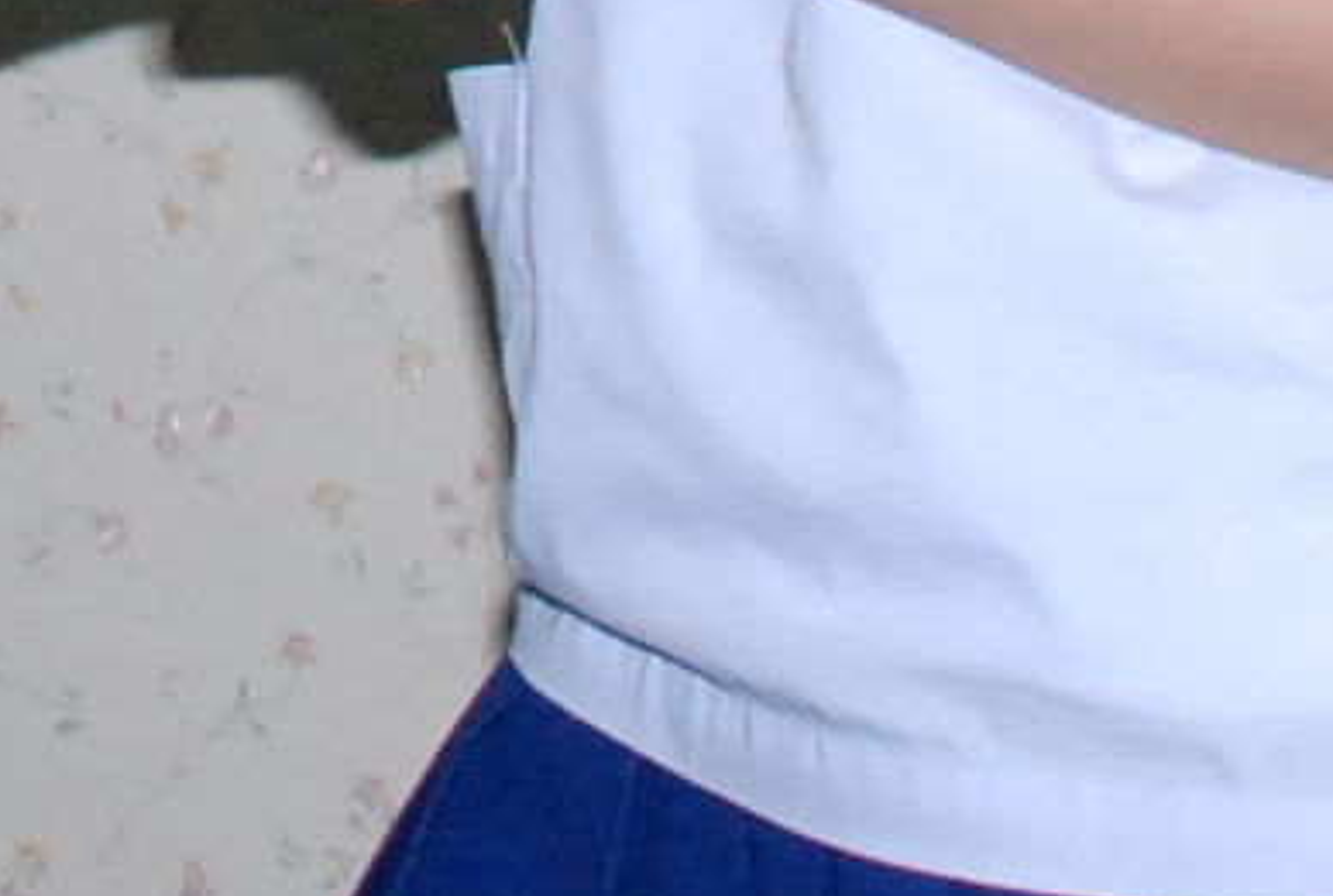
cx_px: -481
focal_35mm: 246
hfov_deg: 8.2
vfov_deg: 5.4
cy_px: -1349
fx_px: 9133
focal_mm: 22
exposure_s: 1/200
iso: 1000
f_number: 8
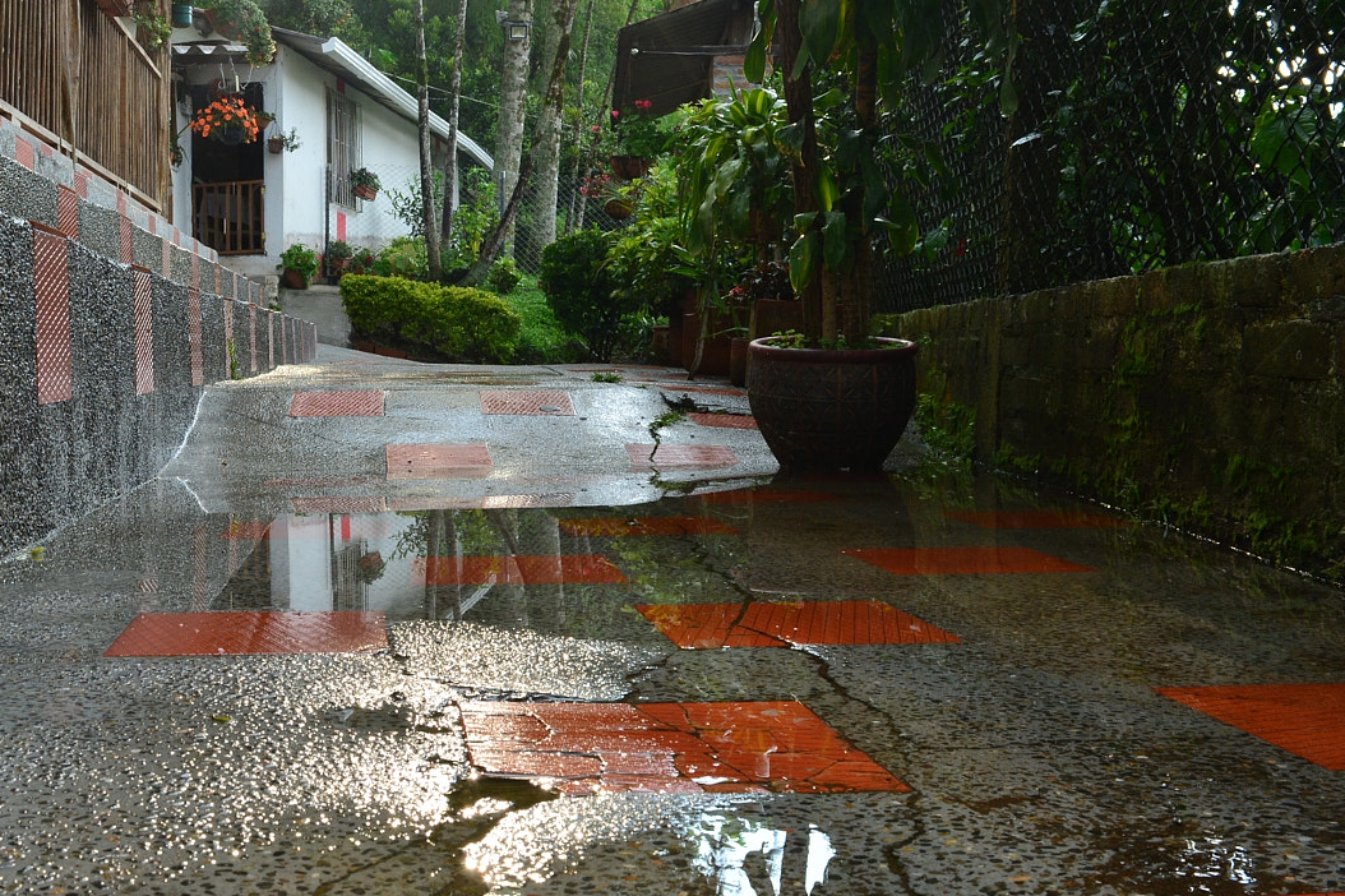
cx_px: 406
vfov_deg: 32.6
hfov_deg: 46.4
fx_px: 1531
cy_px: 420
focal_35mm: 41
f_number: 9
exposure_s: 1/100
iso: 200
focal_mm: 18
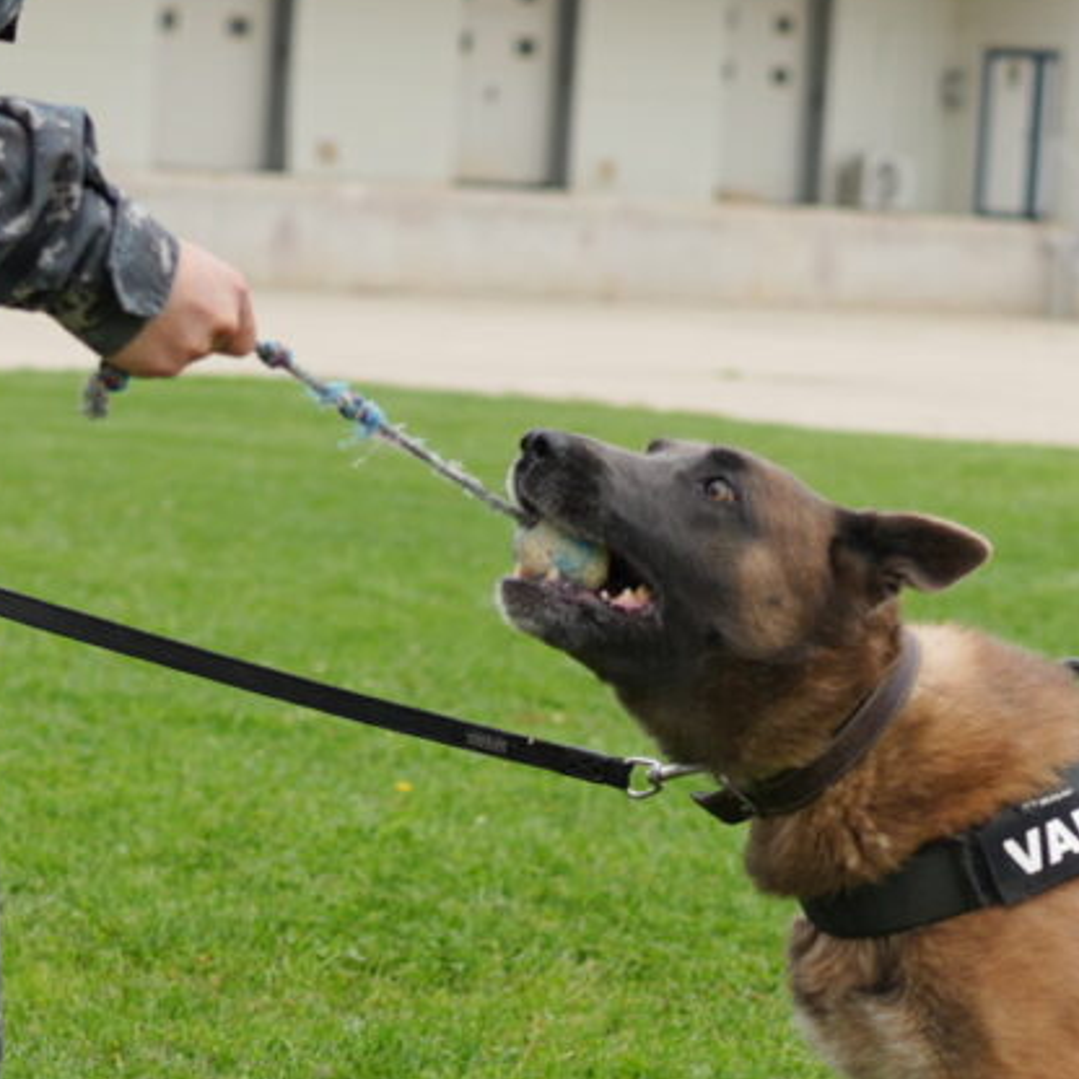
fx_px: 4796
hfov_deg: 12.8
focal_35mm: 136
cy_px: 987
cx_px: 420
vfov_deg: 12.7
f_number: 2
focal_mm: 35
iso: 125
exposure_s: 1/1600
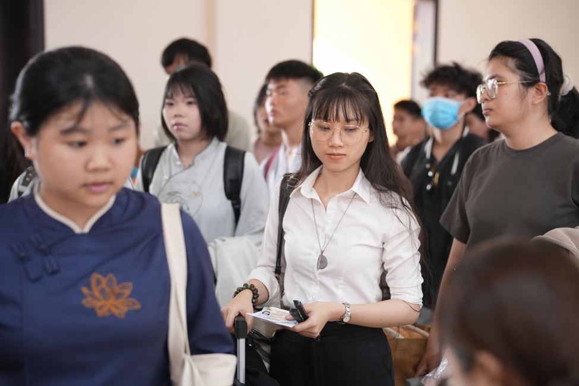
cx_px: 290
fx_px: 1045
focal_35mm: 65
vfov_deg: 20.9
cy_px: 193
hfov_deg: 31.0
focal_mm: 65
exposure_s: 1/100
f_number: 2.8
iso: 2500
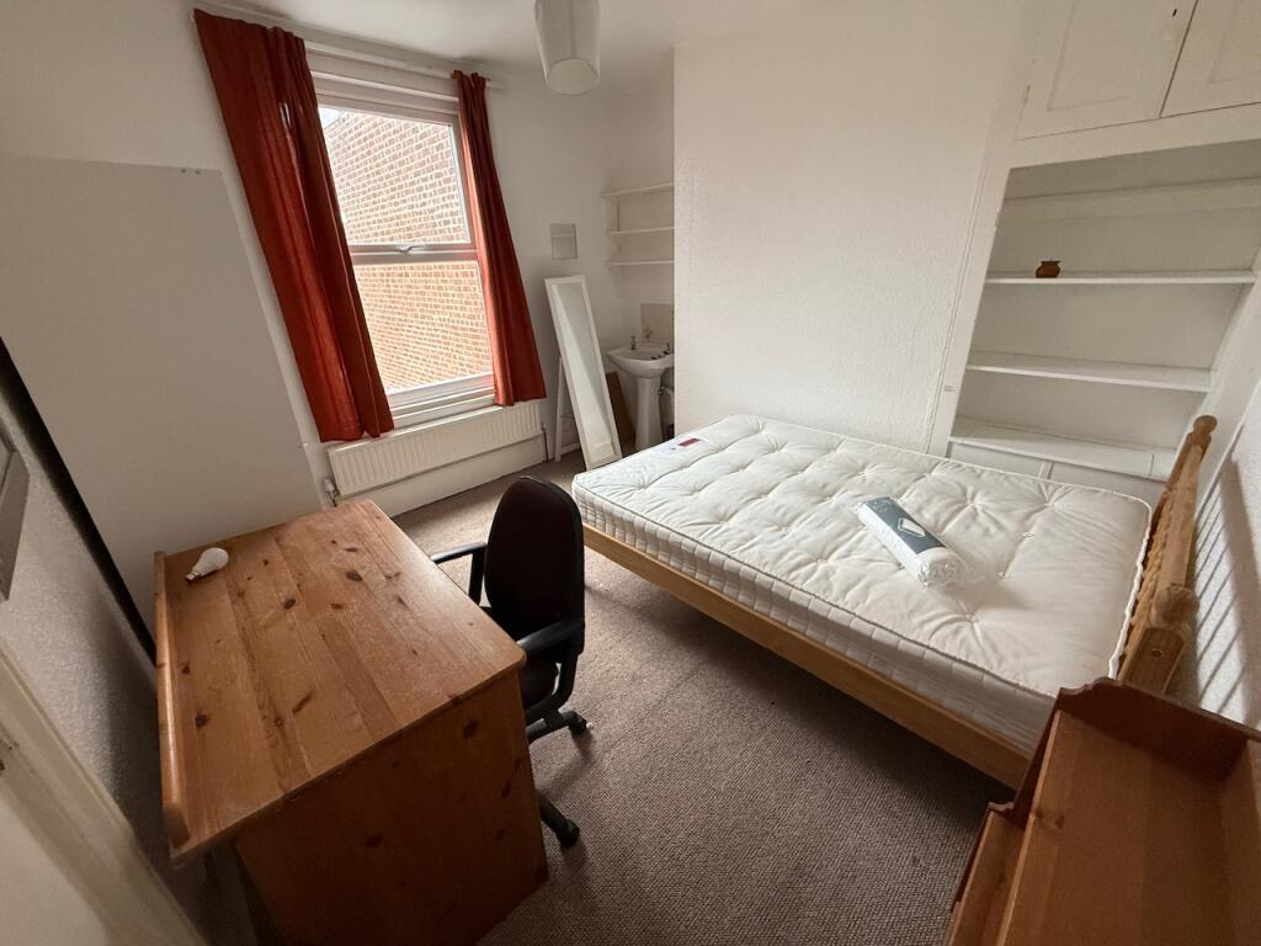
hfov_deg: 102.1
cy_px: 473
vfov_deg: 85.7
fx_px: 510
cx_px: 630
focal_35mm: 14
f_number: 2.2
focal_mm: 2.22
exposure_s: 1/64
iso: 400
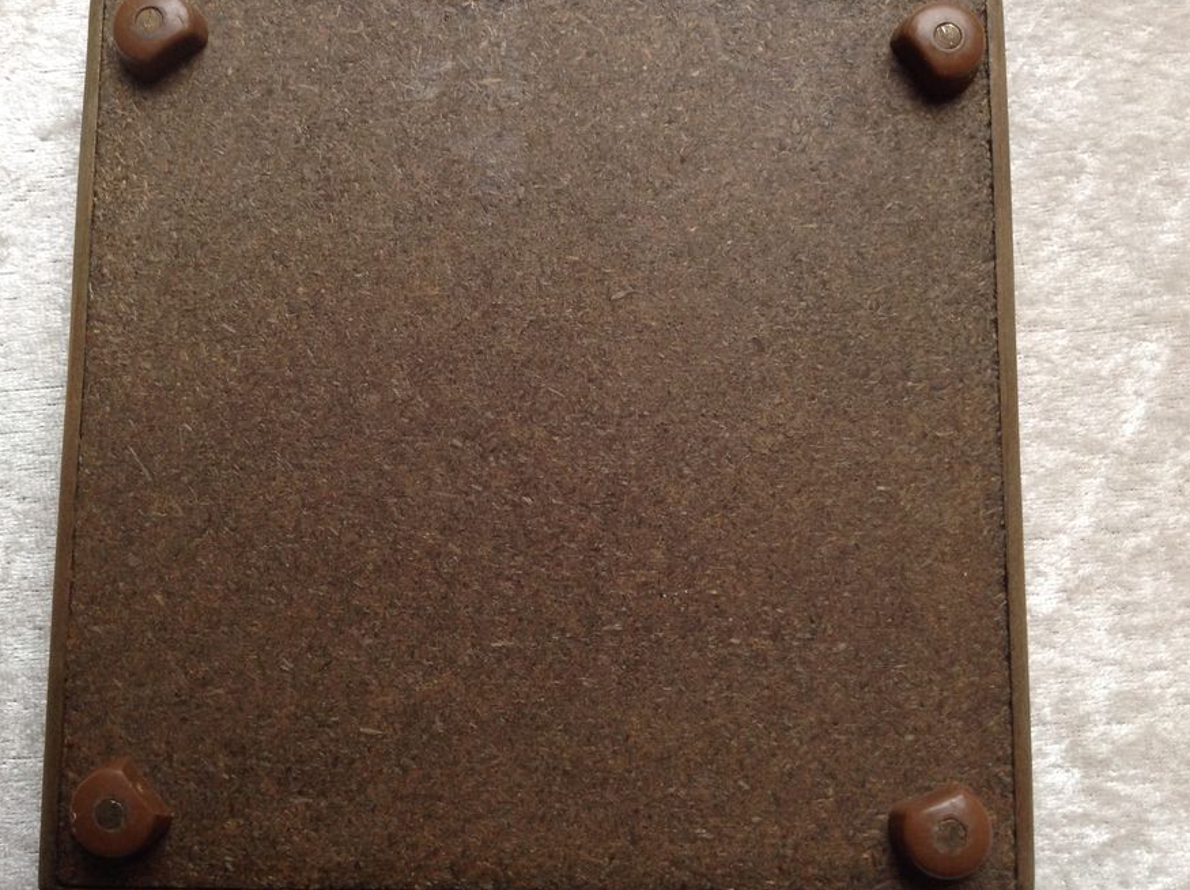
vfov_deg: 35.9
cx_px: 540
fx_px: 1373
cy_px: 448
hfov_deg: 46.8
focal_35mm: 40
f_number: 2.4
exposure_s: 1/15
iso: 100
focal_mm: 4.28
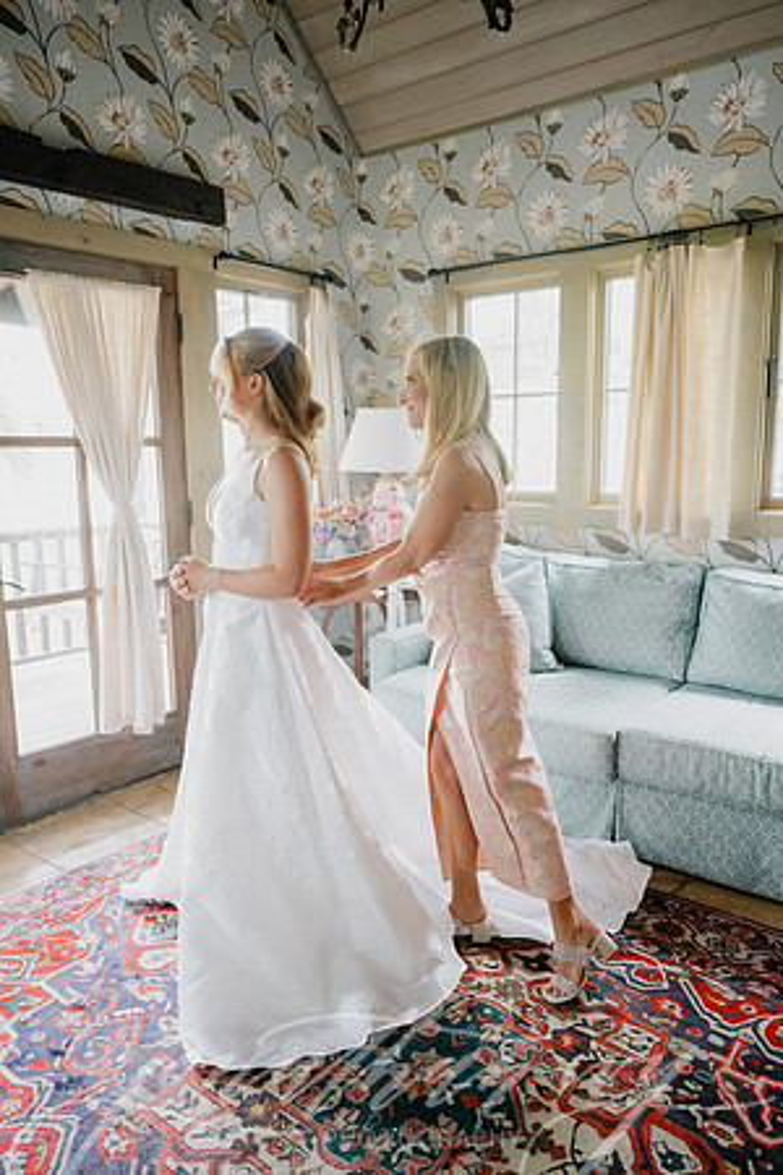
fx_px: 864
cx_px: 392
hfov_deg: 48.7
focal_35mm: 26
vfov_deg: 68.4
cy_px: 588
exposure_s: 1/160
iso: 4000
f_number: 2.8
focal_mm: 26.5
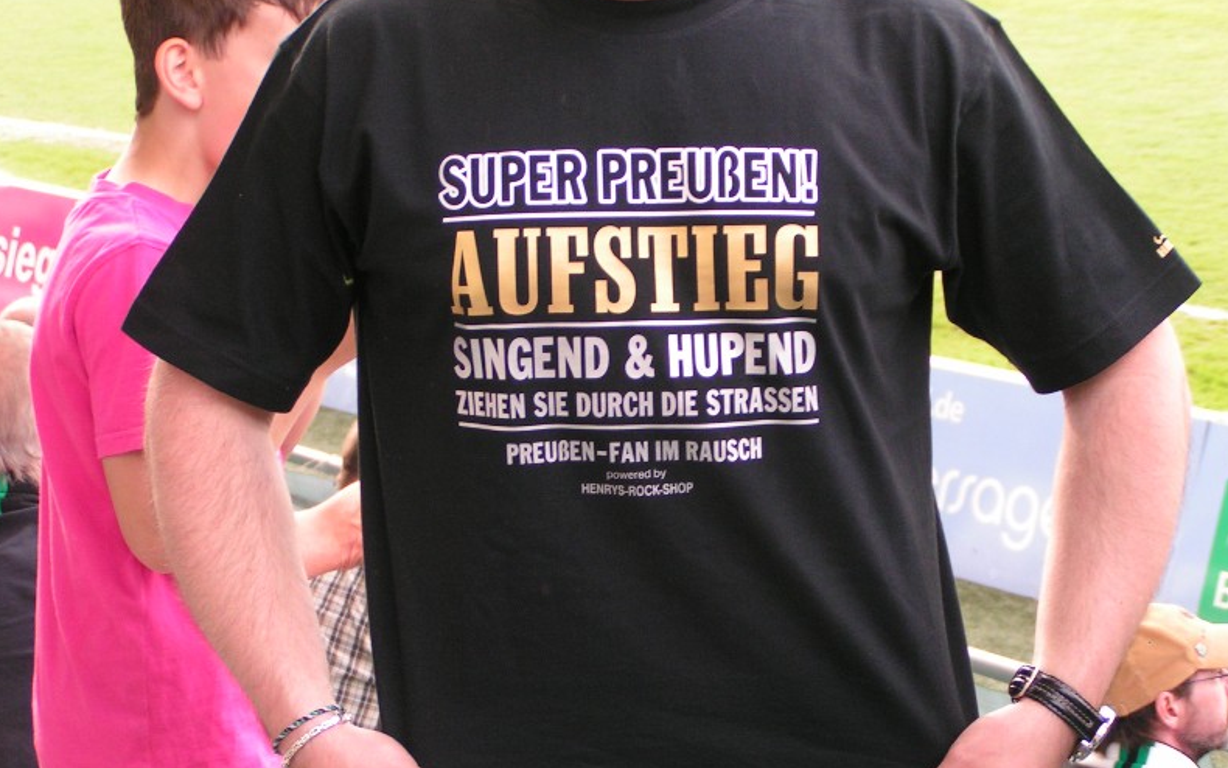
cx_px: 612
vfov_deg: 14.9
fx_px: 2946
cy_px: 395
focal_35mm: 88
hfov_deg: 23.5
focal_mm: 12.6
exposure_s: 1/100
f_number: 3.2
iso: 100
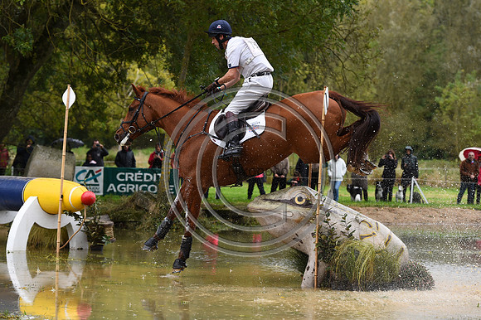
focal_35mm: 110
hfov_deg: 18.6
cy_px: 160
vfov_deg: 12.4
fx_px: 1469
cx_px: 240
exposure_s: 1/1250
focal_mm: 110
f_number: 4.5
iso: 1000
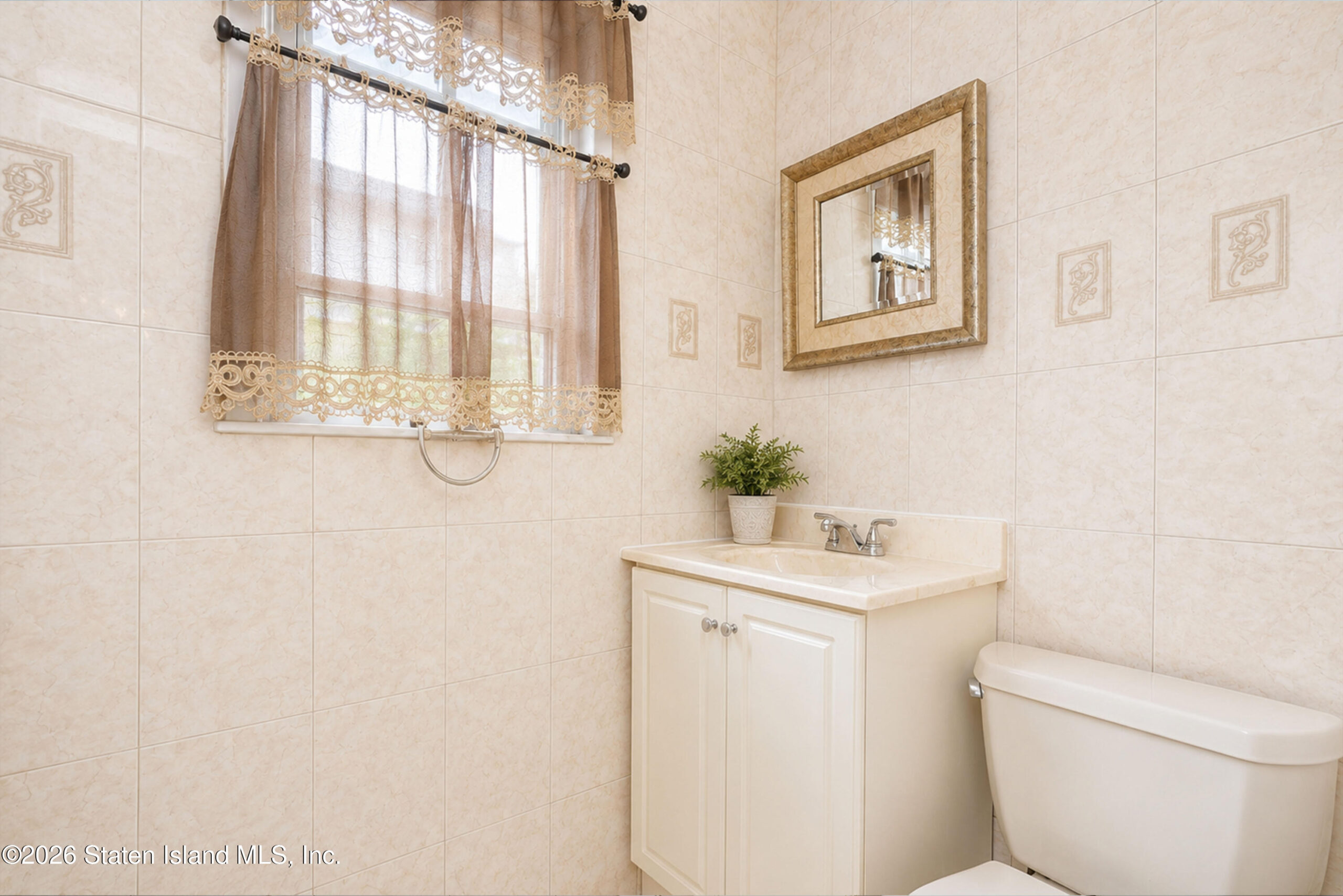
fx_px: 616
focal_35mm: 16
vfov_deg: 72.1
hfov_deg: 95.0
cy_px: 448
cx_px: 672
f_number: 4
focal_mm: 16.5
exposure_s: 1/30
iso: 64
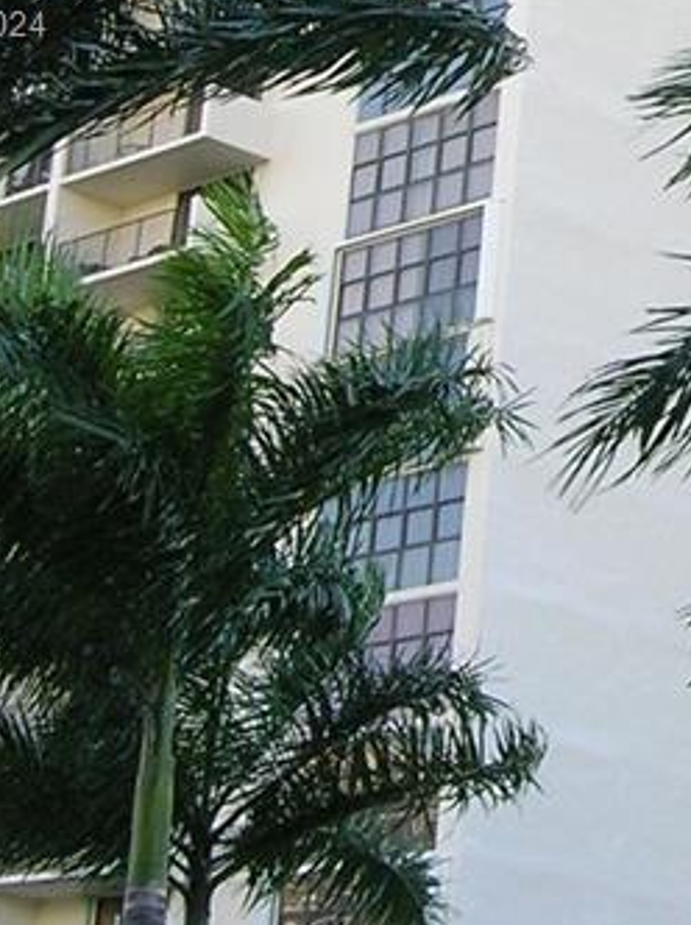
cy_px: 28
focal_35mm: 123
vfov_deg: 15.8
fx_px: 3282
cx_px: 787
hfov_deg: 11.8
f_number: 4.9
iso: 71
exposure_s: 1/97.5
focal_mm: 5.7
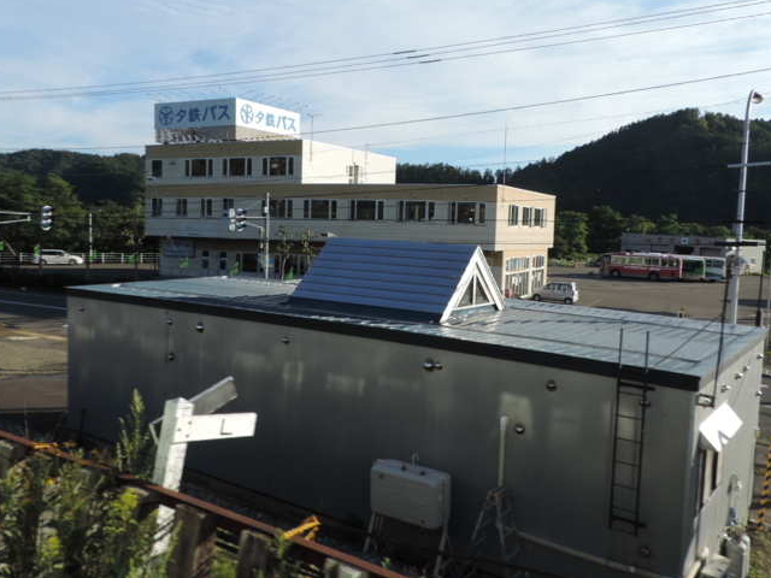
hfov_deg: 59.9
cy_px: 261
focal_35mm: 30
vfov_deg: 46.7
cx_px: 410
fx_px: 668
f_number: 3
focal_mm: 4.3
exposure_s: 1/800
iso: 80
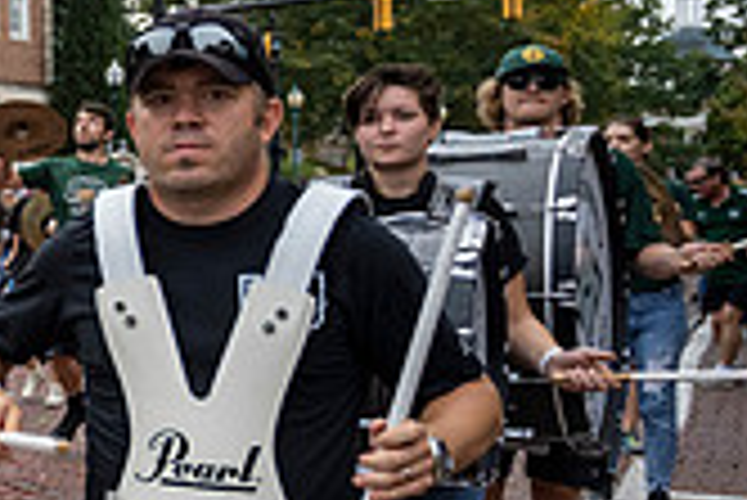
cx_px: -544
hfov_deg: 19.2
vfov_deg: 16.3
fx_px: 1744
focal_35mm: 84
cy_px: 227
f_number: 4
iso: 1000
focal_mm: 24
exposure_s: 1/1600
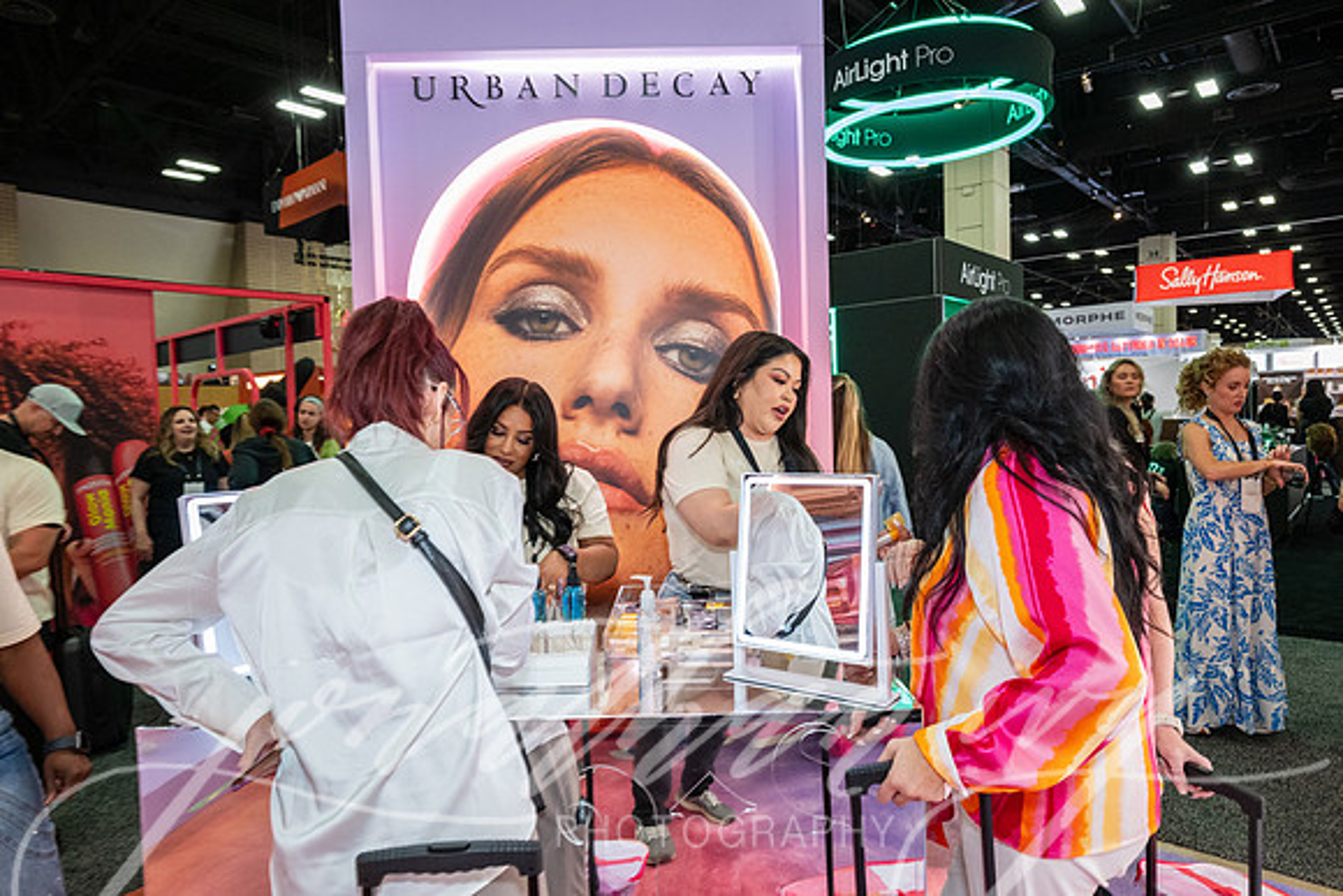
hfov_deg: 76.1
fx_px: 858
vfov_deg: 55.1
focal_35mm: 23
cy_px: 448
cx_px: 672
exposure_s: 1/100
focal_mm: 23
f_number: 5.6
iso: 2000
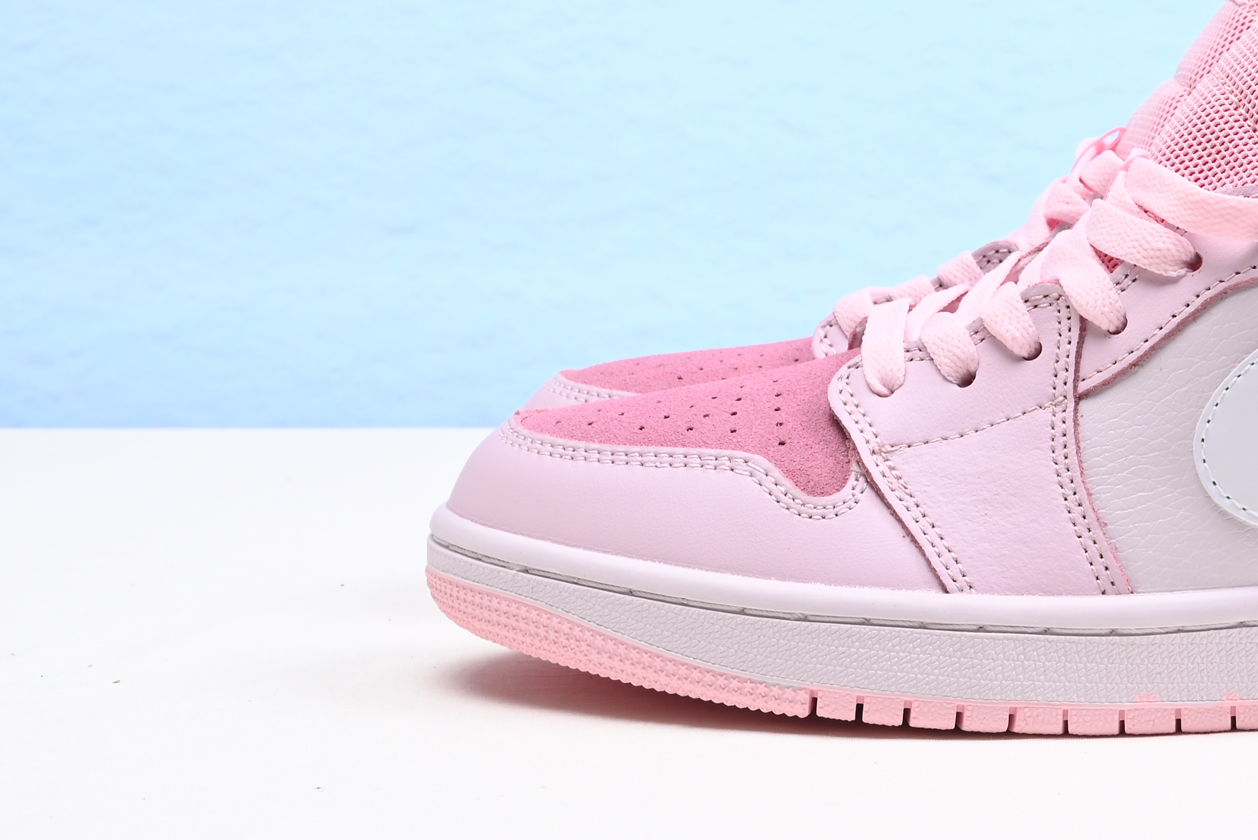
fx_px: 3286
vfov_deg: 14.4
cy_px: 27
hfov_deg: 21.2
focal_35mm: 94
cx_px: 1107
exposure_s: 1/2
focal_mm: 37
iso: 100
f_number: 16
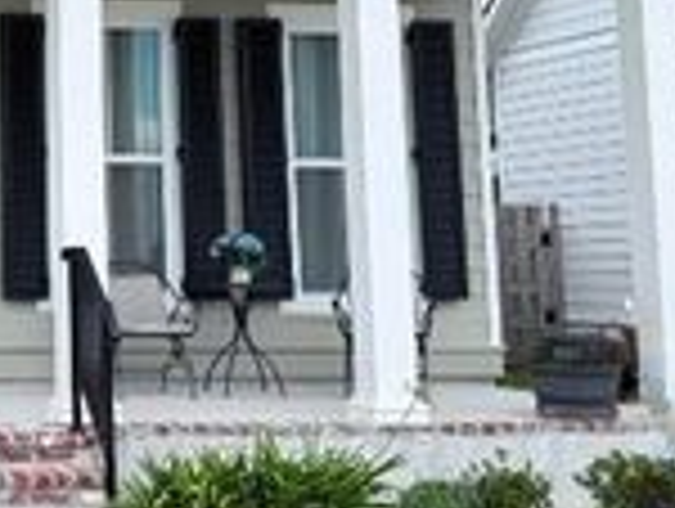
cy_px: 65
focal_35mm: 80
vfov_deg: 18.2
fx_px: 1562
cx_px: -158
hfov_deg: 22.3
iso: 100
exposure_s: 1/1464
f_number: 1.78
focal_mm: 6.76
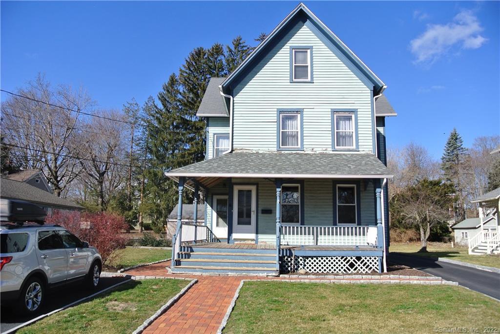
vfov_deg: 48.0
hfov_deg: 67.4
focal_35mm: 27
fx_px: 375
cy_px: 167
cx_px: 250
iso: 100
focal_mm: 10
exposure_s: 1/640
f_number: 4.5
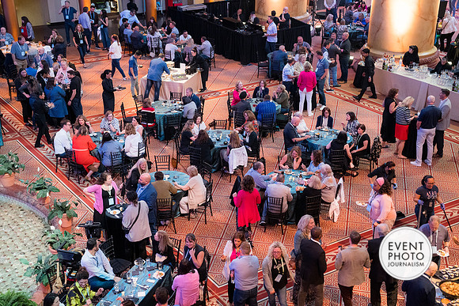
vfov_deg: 25.6
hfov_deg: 37.6
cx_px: 226
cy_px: 151
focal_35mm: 53
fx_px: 674
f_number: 2.8
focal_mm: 51
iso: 3200
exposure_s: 1/125
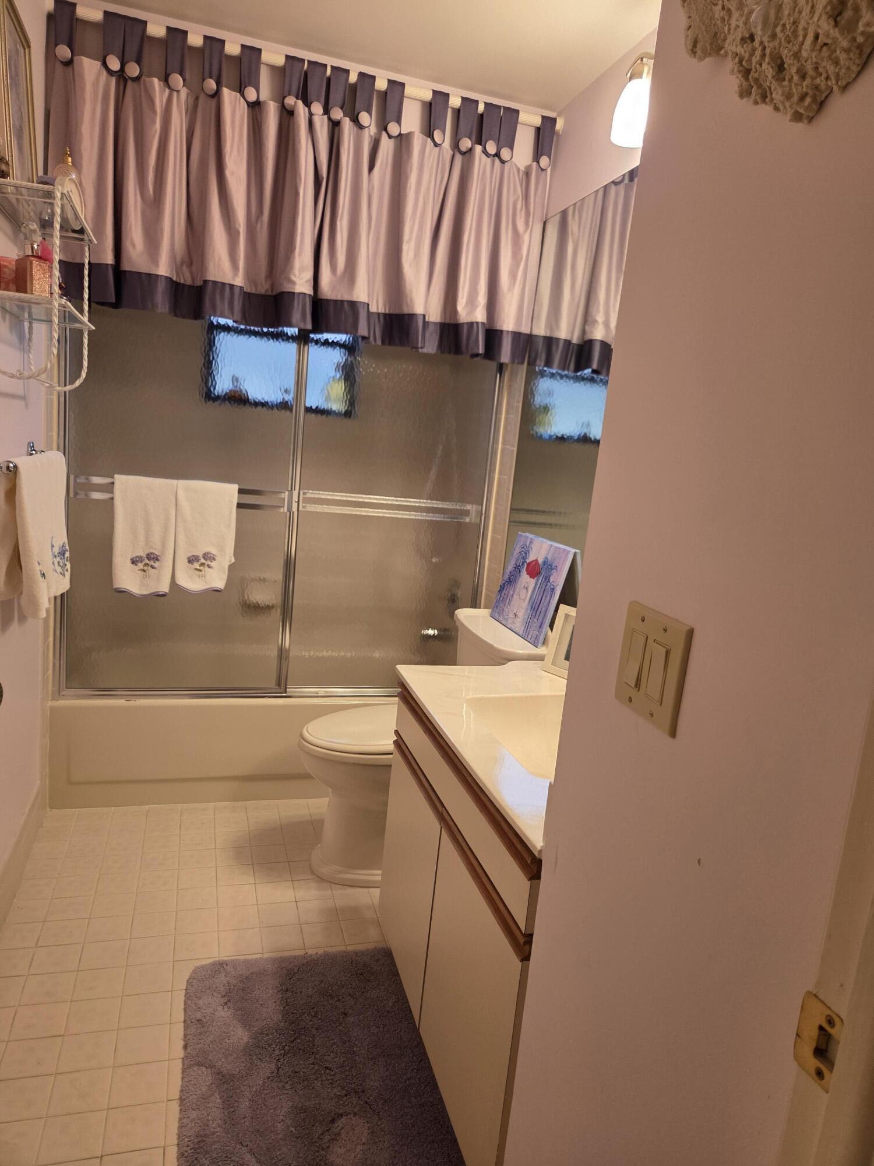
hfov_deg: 58.9
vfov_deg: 73.9
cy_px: 583
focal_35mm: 23
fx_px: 774
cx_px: 437
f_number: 1.8
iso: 250
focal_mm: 5.4
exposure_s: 1/120
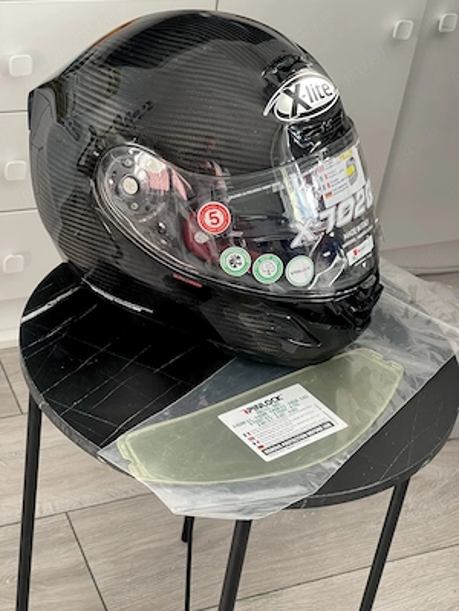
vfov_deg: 30.3
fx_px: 1131
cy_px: 306
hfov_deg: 22.9
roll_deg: -10.1
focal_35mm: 64
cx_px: 230
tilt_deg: -34.2
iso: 200
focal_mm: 7.5
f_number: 2.2
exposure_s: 1/76
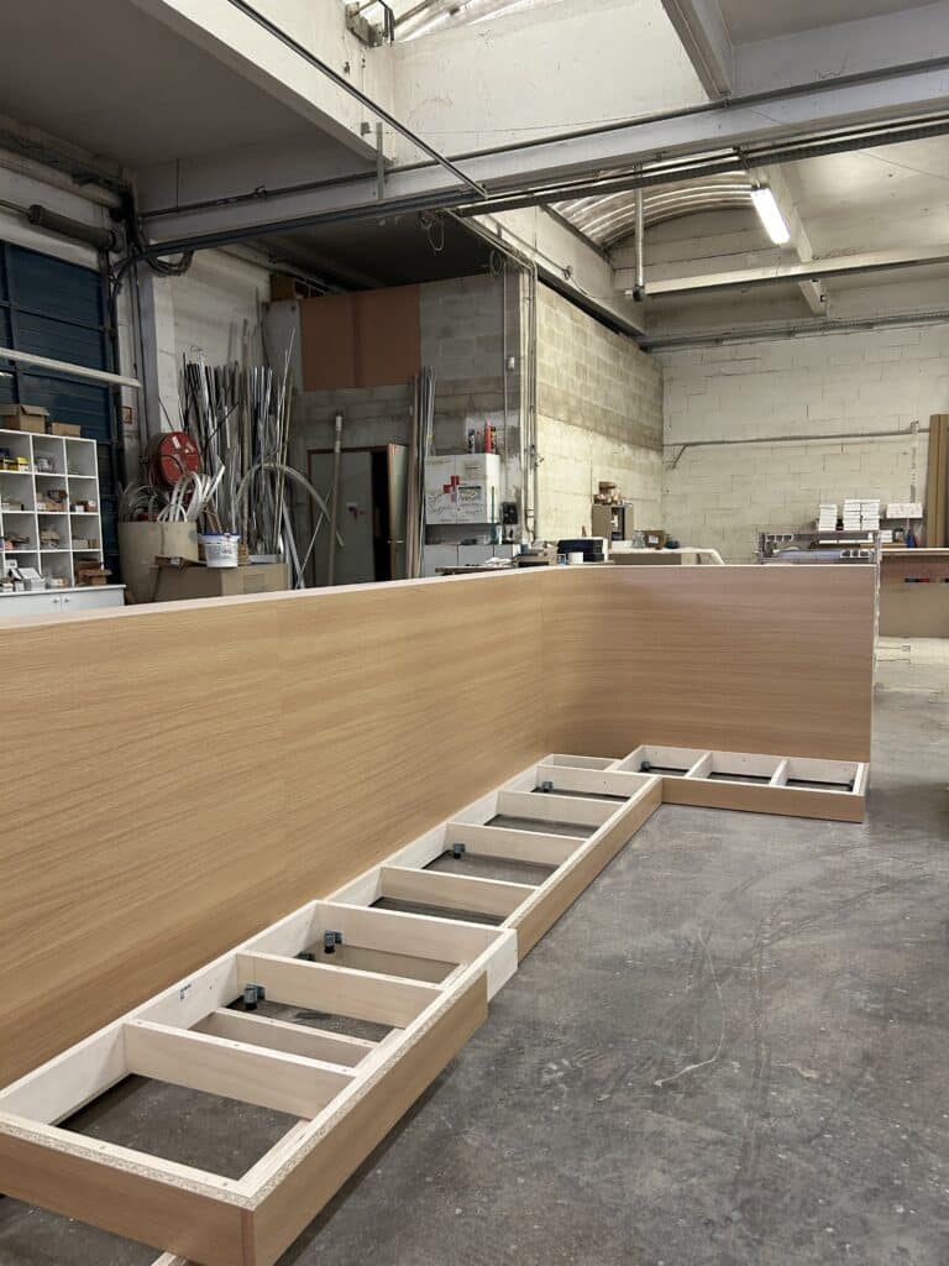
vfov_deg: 67.3
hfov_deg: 53.1
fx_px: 950
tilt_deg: -5.3
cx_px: 474
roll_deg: +0.3
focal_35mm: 26
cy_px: 633
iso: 160
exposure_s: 1/50
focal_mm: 5.7
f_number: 1.5
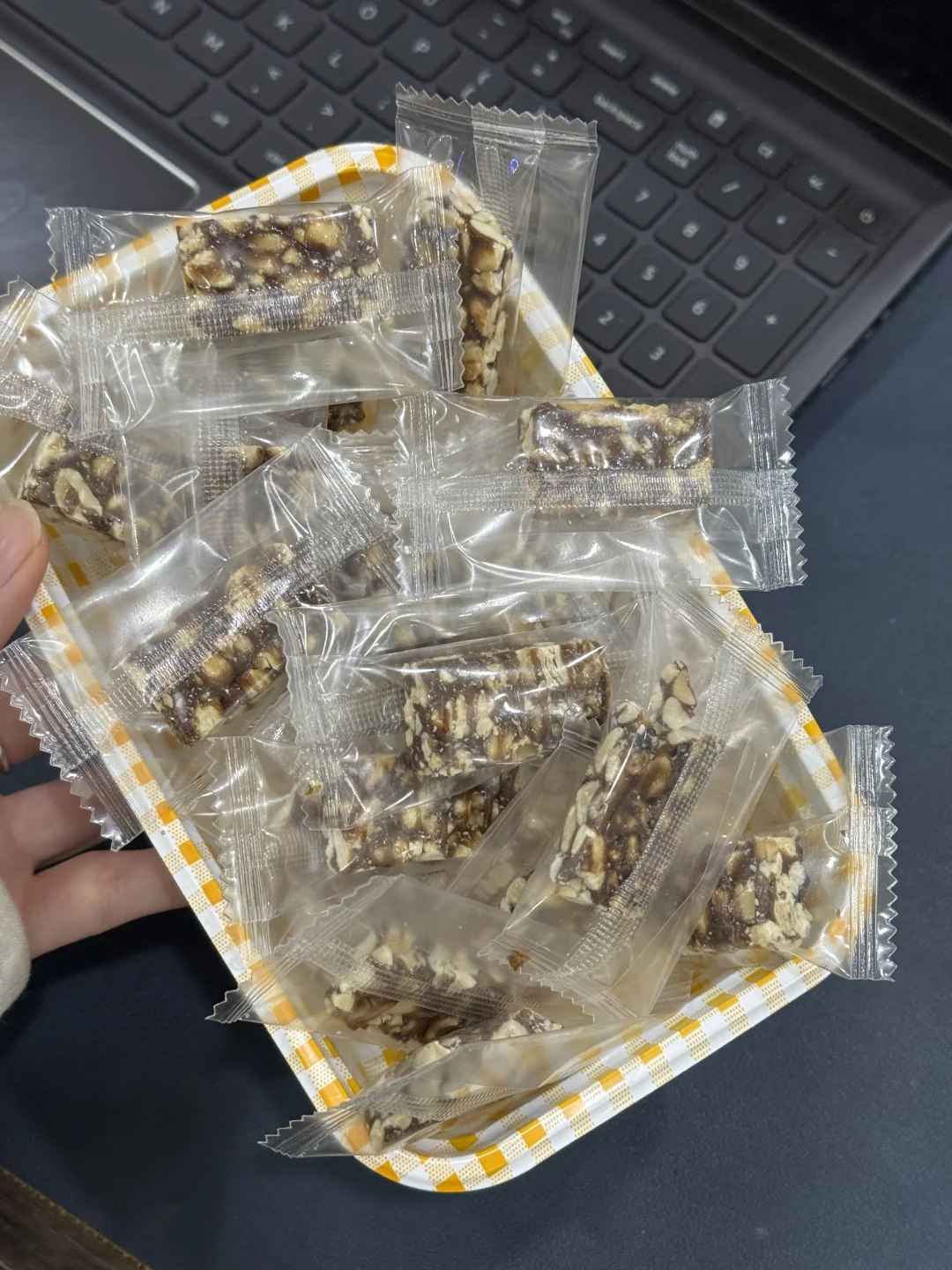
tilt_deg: -64.7
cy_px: 635
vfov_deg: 39.7
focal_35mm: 48
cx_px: 476
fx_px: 1760
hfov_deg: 30.3
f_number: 1.78
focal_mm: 6.76
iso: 80
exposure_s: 1/50
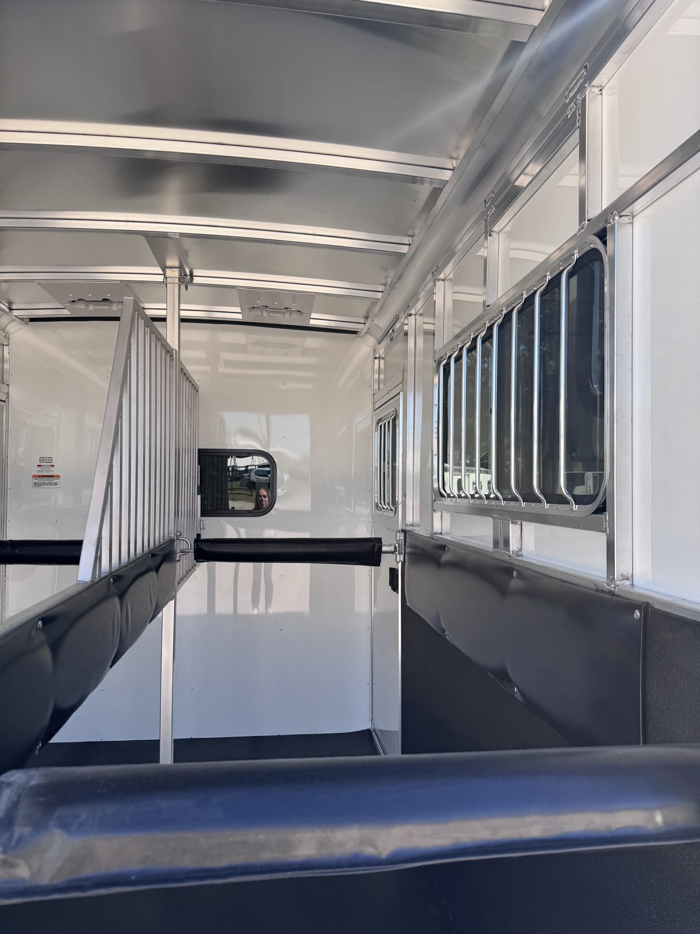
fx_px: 647
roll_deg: +2.1
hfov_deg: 56.8
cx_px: 350
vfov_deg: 71.6
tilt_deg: -0.3
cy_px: 467
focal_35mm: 24
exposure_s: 1/925
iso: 80
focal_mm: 6.76
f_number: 1.78
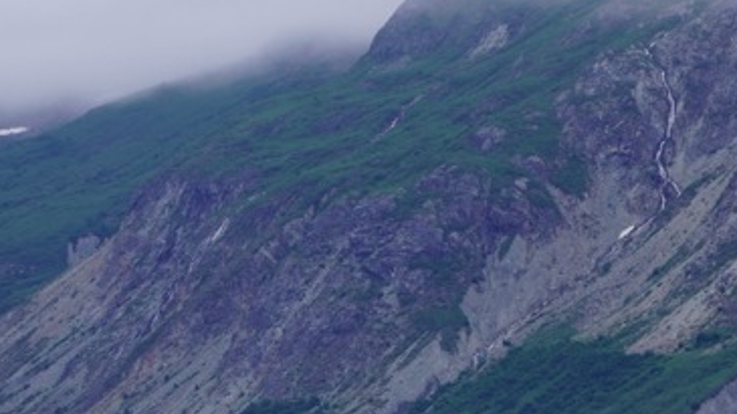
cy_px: 747
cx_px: 301
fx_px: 8283
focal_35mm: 424
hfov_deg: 5.1
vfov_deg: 2.9
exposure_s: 1/200
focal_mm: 123
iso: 100
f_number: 5.6
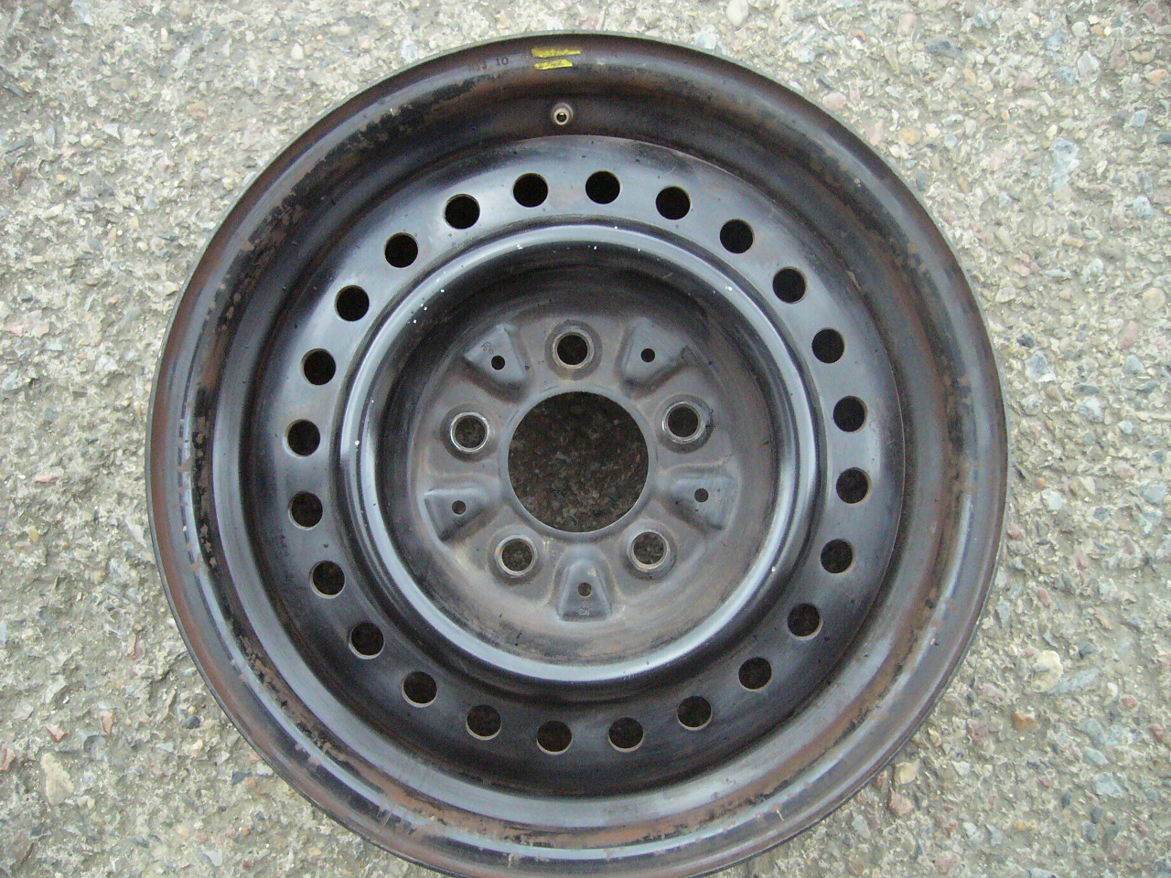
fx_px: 1184
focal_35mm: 35
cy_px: 439
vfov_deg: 40.7
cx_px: 586
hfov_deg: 52.6
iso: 400
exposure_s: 1/125
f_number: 2.8
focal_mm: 5.8
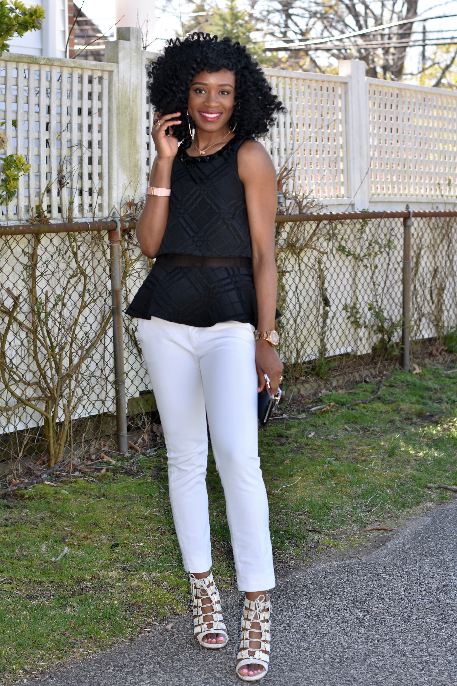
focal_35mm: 75
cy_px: 343
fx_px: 1428
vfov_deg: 27.0
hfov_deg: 18.2
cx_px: 228
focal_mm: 50
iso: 100
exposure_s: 1/250
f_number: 4
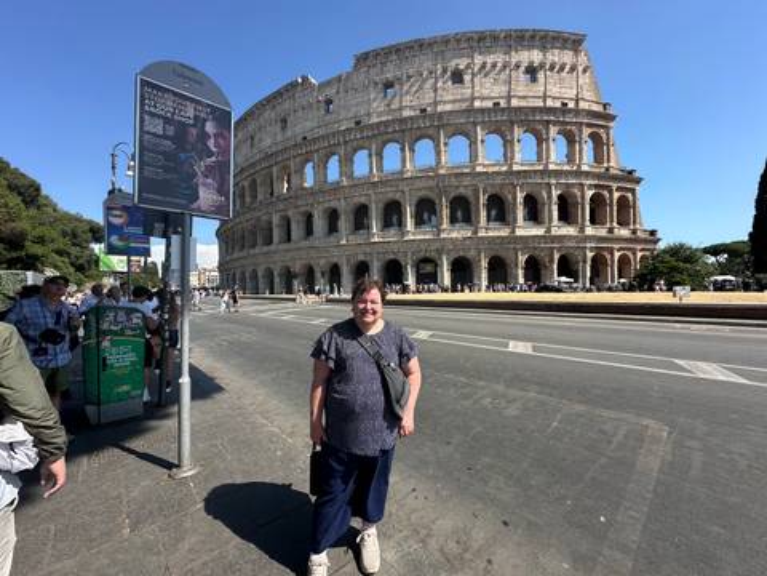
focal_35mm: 14
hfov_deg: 102.1
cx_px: 384
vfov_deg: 85.7
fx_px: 310
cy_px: 288
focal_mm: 2.22
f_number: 2.2
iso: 40
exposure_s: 1/1233
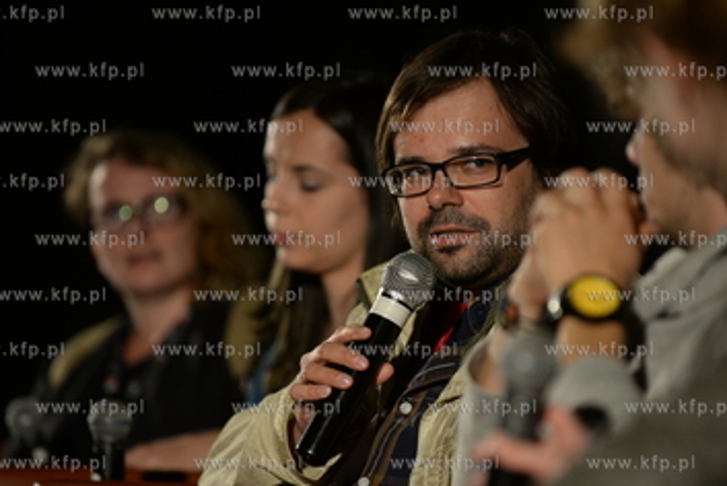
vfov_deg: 6.4
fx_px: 4345
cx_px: 358
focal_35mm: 215
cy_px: 267
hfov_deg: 9.6
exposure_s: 1/200
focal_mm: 190
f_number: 2.8
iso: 800
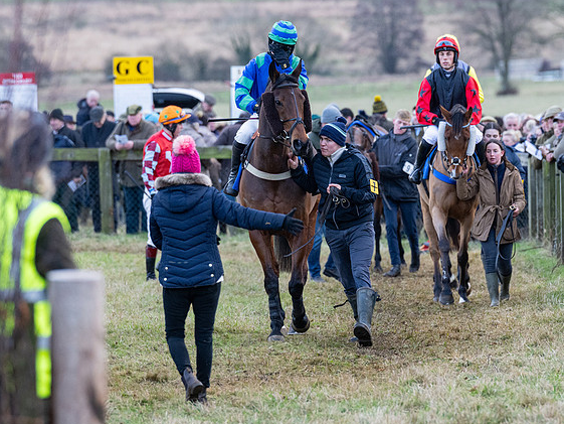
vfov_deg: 4.0
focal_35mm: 371
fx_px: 6046
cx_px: 324
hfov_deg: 5.3
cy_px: 190
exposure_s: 1/400
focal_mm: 200
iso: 800
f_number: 4
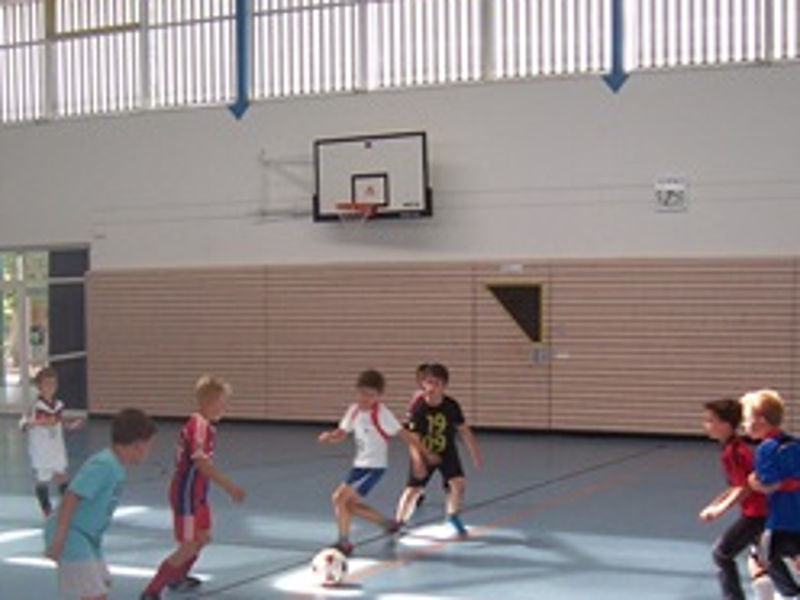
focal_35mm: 58
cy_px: 465
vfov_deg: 24.9
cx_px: 390
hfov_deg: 33.2
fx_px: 1340
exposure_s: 1/60
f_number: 3
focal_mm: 6
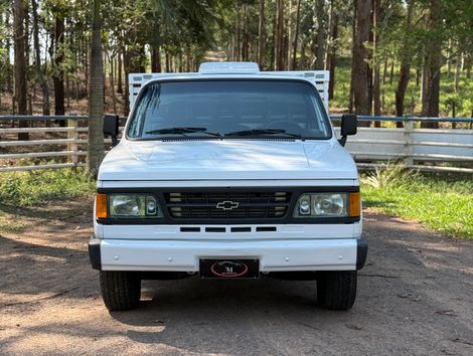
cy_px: 178
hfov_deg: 39.6
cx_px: 236
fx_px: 657
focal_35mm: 48
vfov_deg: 30.3
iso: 64
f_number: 1.78
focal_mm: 6.76
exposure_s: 1/1575
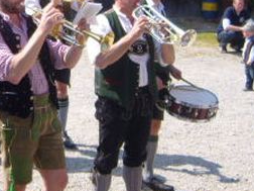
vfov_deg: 14.7
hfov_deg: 19.3
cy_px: 26
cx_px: 33
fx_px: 734
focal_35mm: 100
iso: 80
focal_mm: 7.4
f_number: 7.1
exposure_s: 1/180
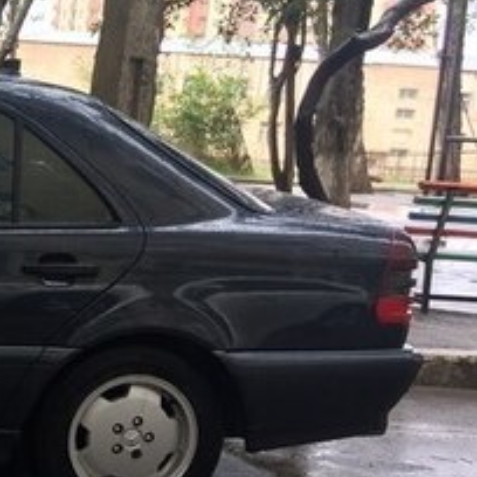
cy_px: 289
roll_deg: -2.7
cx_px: -290
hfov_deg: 18.0
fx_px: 1294
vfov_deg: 20.9
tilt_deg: -10.5
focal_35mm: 83
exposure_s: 1/102
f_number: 2.2
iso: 32
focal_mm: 4.15
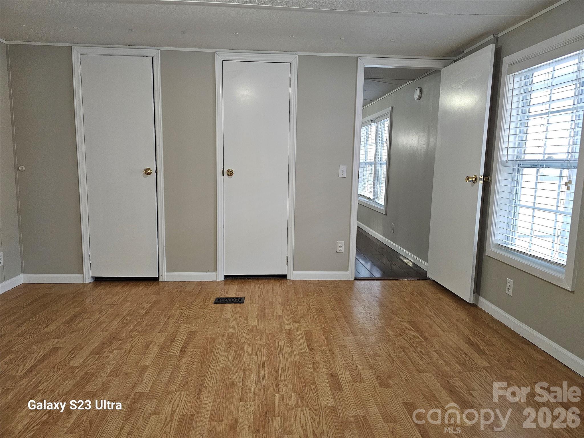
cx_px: 292
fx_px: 388
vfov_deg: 58.9
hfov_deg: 73.9
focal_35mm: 23
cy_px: 219
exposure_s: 1/120
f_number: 1.7
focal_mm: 6.3
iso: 500
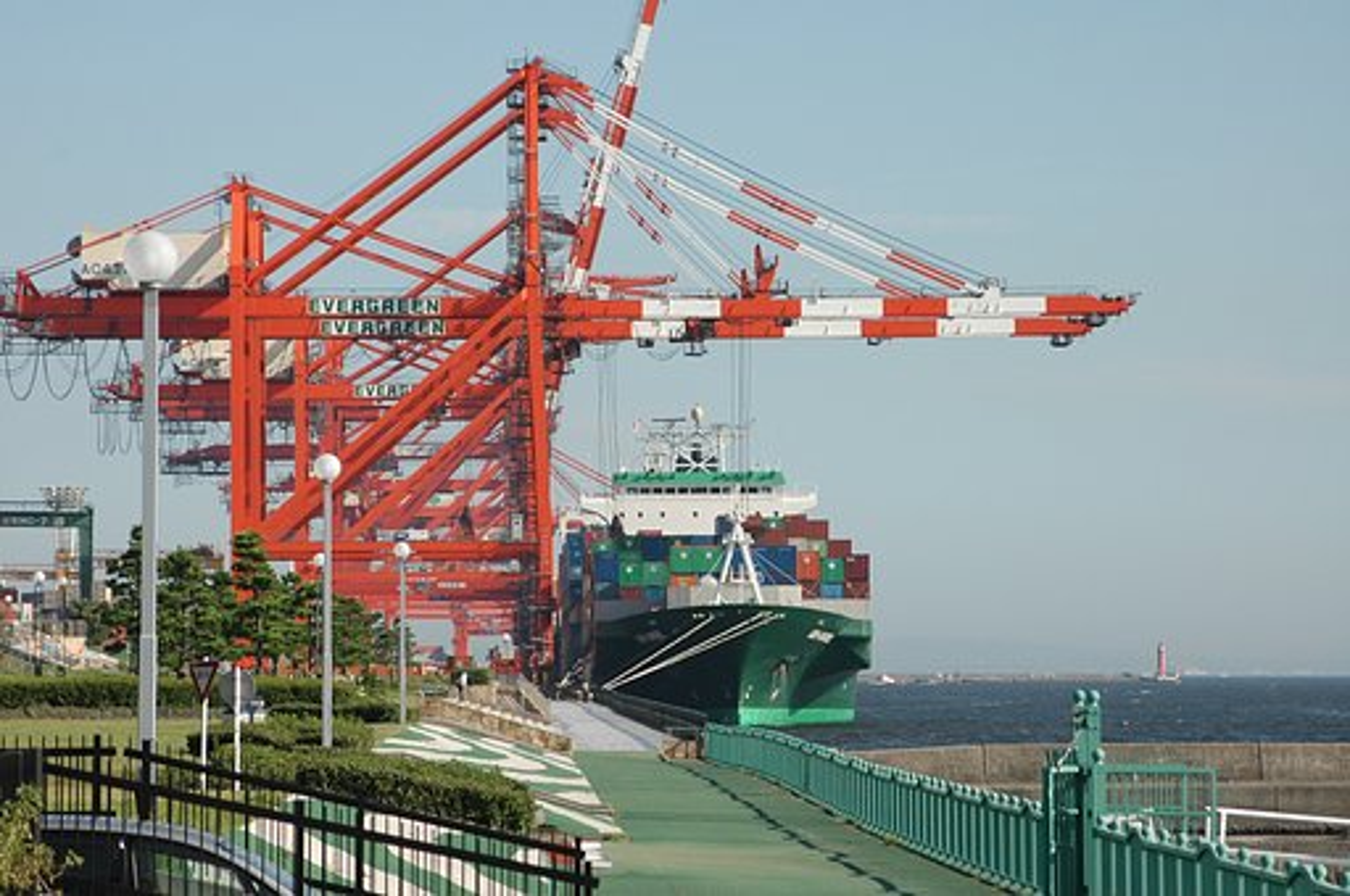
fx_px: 6741
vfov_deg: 7.6
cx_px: 675
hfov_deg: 11.4
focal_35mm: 180
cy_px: 448
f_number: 6
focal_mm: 120
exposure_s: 1/1000
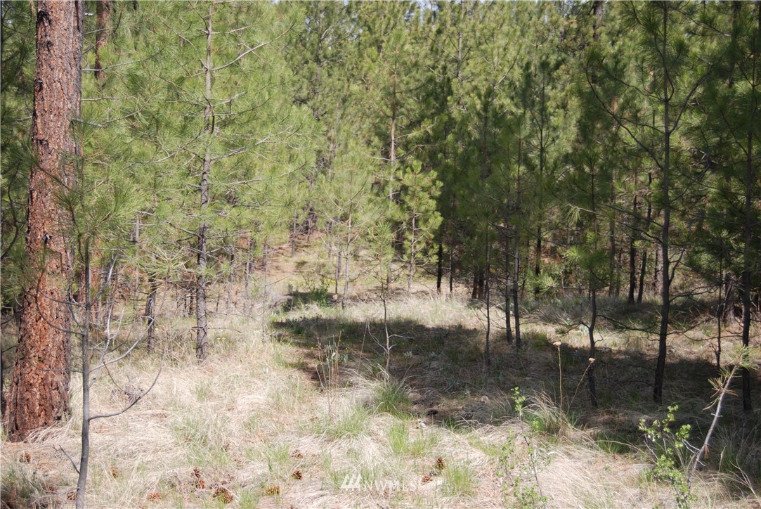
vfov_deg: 25.8
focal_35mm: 52
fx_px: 1111
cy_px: 254
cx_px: 380
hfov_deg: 37.8
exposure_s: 1/500
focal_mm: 35
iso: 140
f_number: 4.8
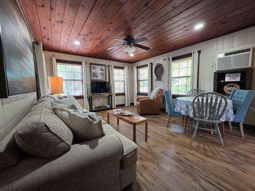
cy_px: 96
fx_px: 96
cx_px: 128
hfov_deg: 106.2
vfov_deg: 89.9
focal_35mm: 13
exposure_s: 1/60
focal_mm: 2.2
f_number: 1.9
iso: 200
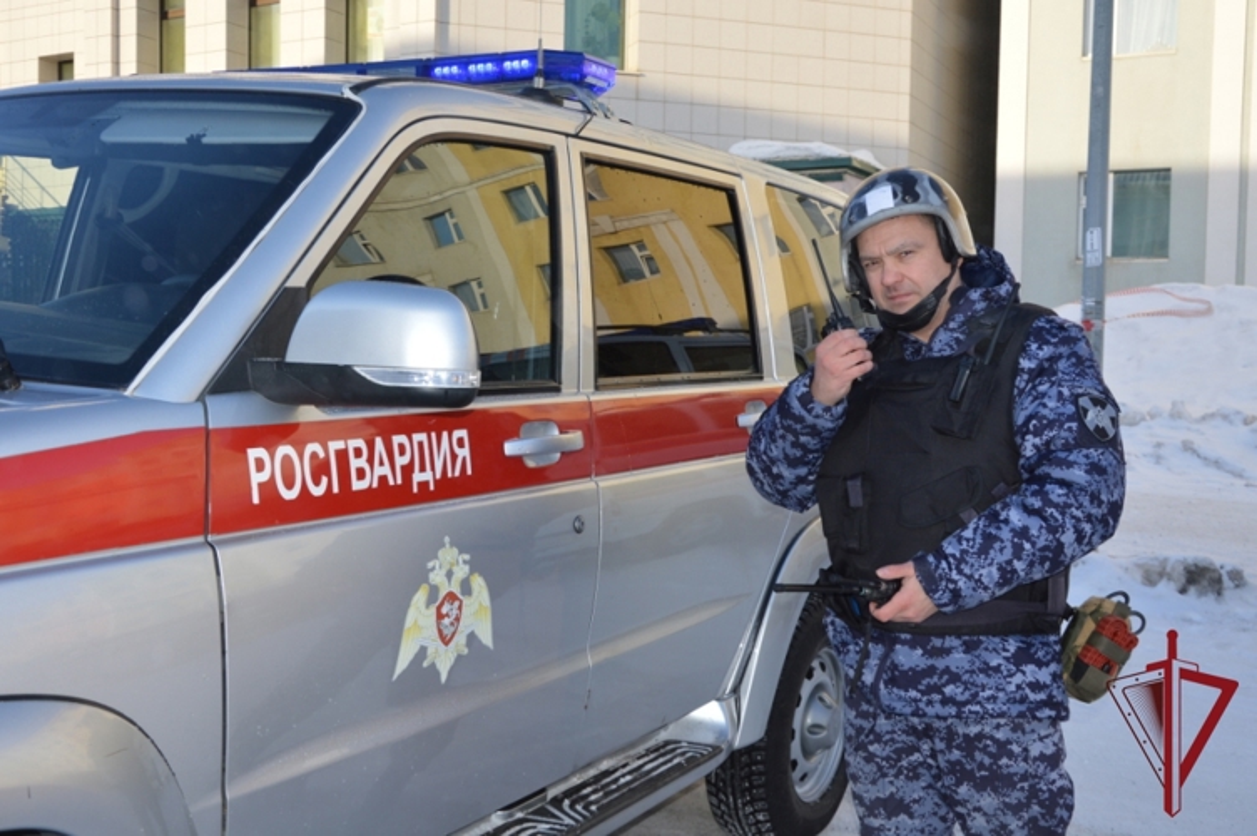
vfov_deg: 35.4
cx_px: 628
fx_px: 1308
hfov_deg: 51.3
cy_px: 418
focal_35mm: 38
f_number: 5.6
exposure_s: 1/200
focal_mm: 25
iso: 100
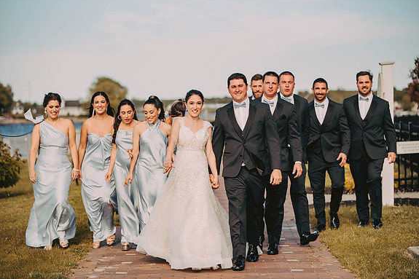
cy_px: 139
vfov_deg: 12.9
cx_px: 211
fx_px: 1233
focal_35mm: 106
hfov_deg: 19.3
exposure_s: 1/4000
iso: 500
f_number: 2.8
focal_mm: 105
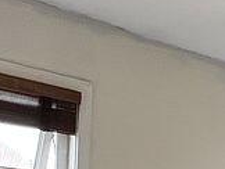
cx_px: 300
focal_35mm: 82
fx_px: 534
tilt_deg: +0.5
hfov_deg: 21.3
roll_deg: -2.0
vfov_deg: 16.5
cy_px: 248
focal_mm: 1.57
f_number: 1.8
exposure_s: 1/100
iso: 64
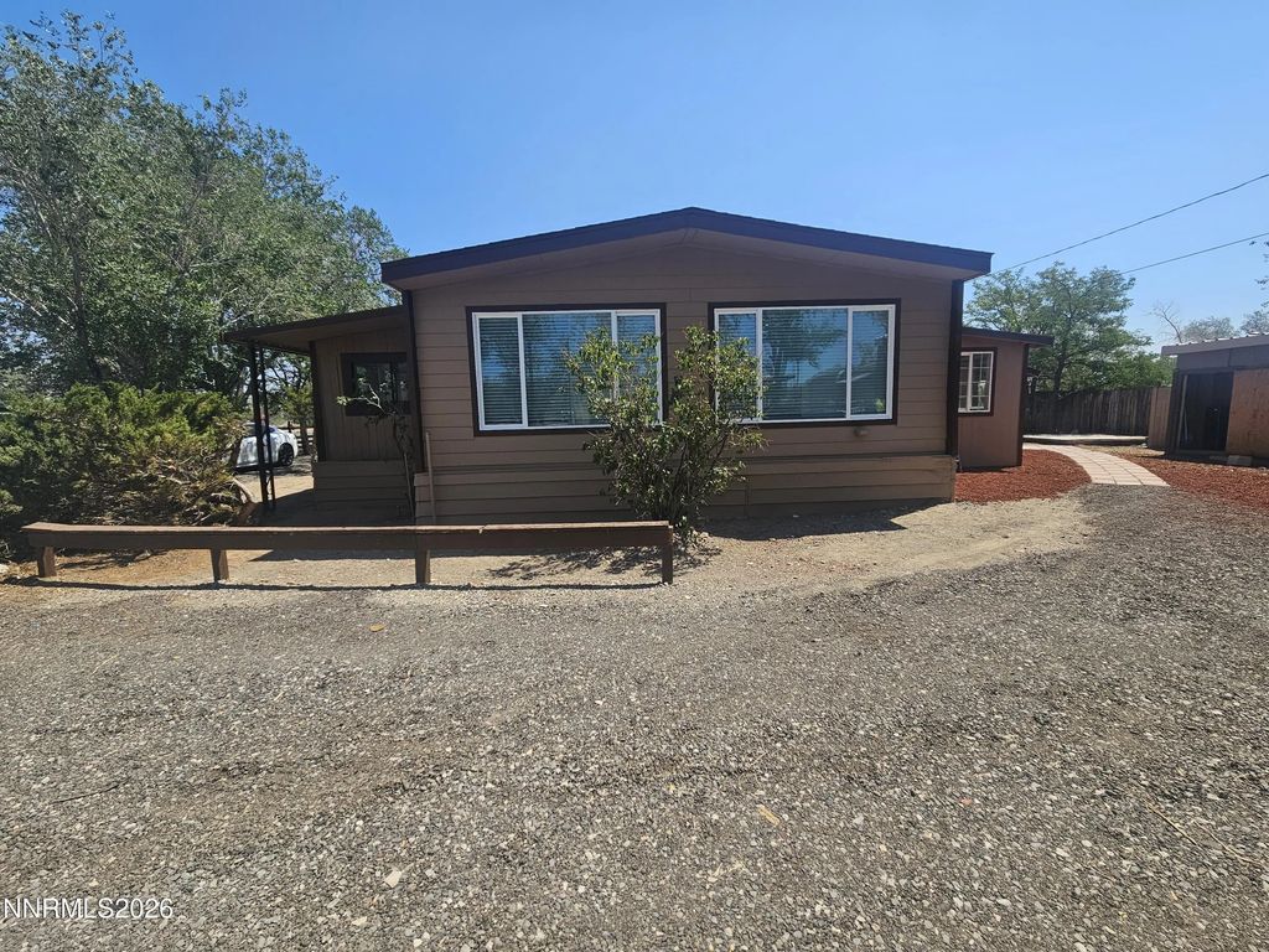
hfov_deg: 106.2
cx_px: 634
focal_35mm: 13
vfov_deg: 89.9
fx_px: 477
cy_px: 476
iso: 50
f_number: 2.2
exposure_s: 1/1894
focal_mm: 2.2
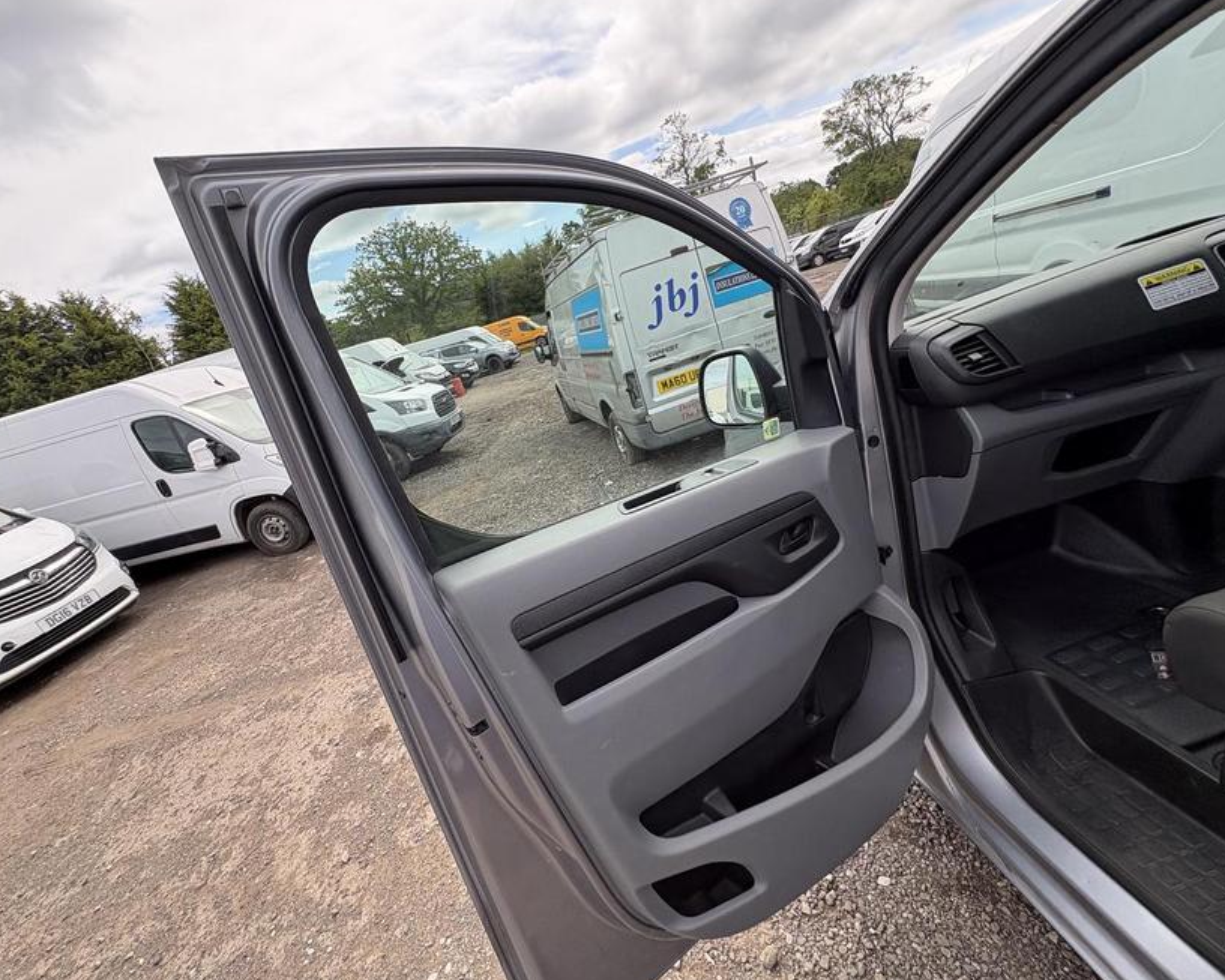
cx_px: 585
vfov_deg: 84.0
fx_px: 544
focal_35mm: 15
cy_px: 485
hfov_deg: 96.7
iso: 40
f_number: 2.2
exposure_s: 1/464
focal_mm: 2.22
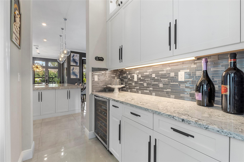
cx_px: 122
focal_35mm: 15
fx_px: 102
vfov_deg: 77.3
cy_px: 81
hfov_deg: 100.4
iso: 160
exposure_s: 1/4
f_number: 11
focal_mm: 10
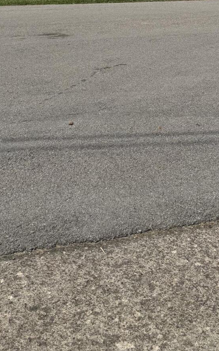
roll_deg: -0.7
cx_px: 145
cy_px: 6
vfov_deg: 32.5
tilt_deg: -8.6
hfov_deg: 22.3
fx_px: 554
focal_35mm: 58
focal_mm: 6.76
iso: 80
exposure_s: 1/10417
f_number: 1.78
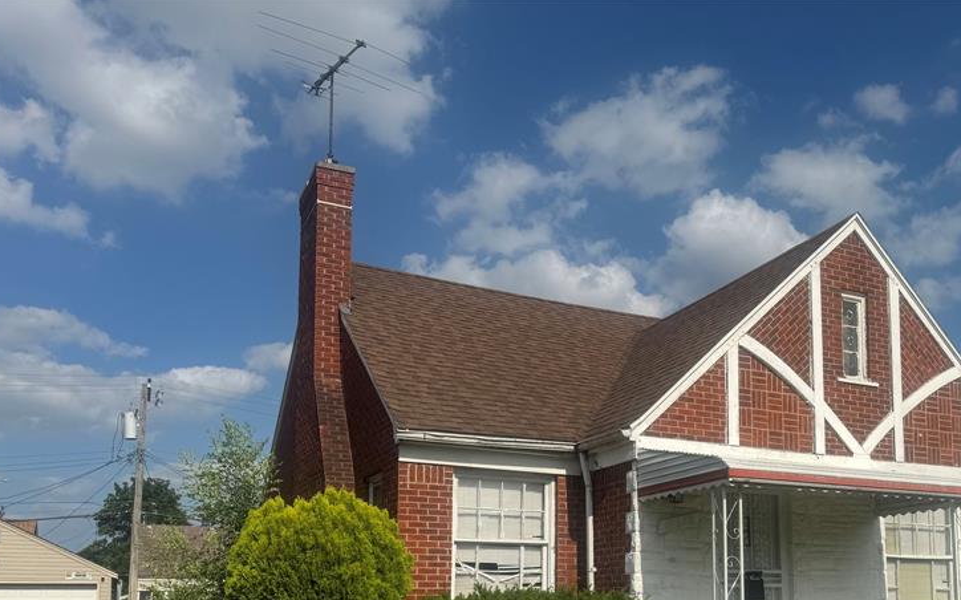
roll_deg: +0.3
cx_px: 644
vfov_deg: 33.9
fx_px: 943
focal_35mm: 36
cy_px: 506
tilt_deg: +5.2
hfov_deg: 52.9
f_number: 1.78
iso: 80
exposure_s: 1/7937
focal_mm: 6.76
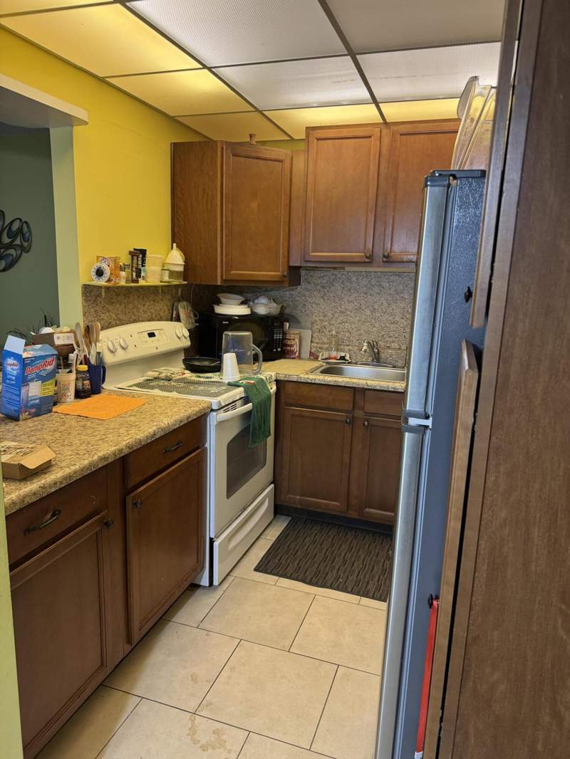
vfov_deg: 71.6
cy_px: 380
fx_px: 527
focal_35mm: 24
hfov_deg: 56.8
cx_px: 285
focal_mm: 6.76
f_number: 1.78
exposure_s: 1/60
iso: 250
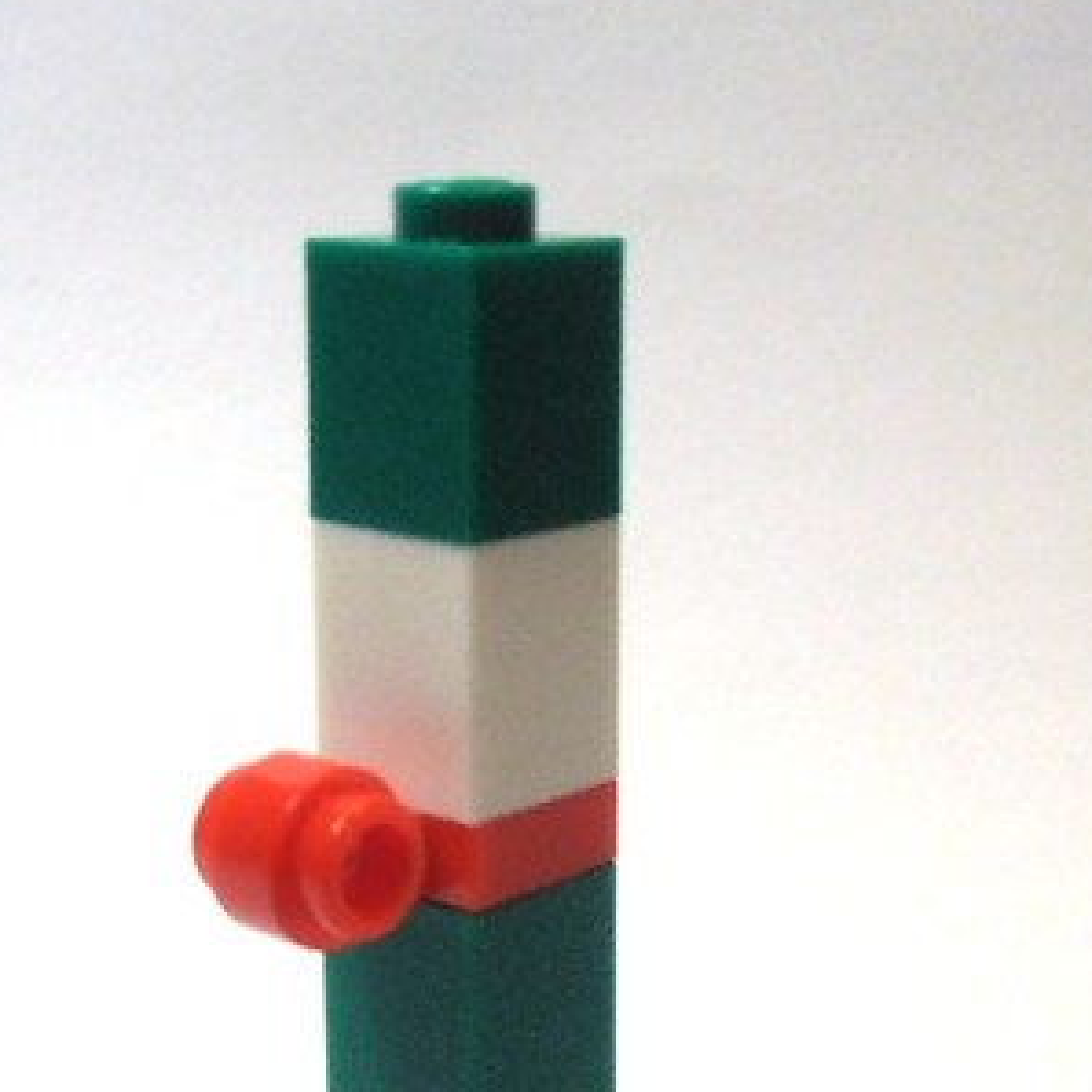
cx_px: 509
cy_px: 775
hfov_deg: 26.9
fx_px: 2284
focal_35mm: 64
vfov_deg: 26.6
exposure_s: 1/400
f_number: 3
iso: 80
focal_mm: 4.2
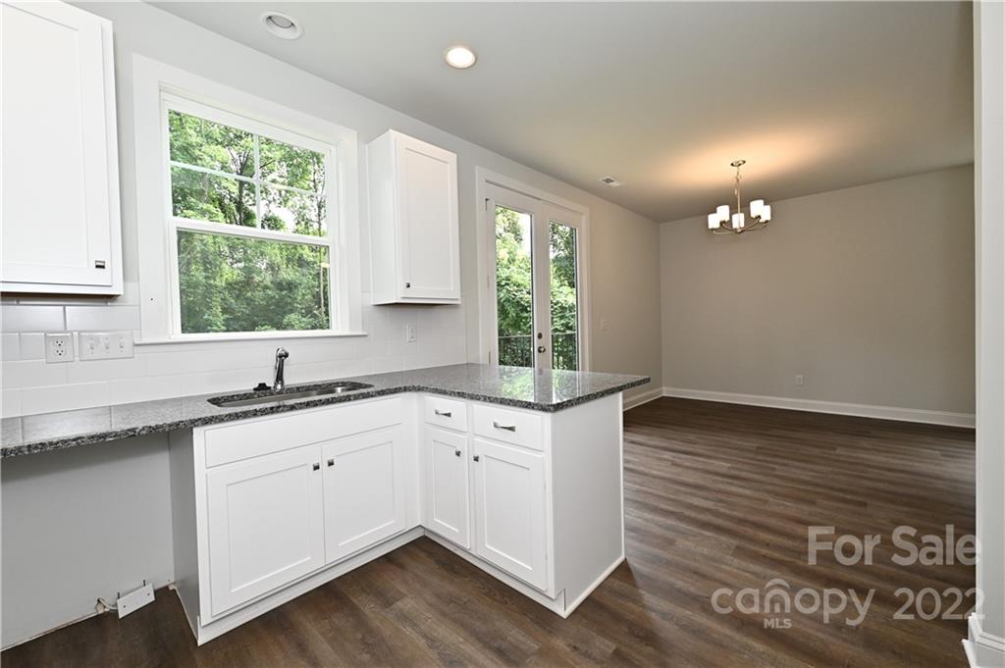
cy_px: 334
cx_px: 502
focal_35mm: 14
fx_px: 391
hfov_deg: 104.3
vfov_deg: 81.1
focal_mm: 14
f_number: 7.1
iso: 1000
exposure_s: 1/200
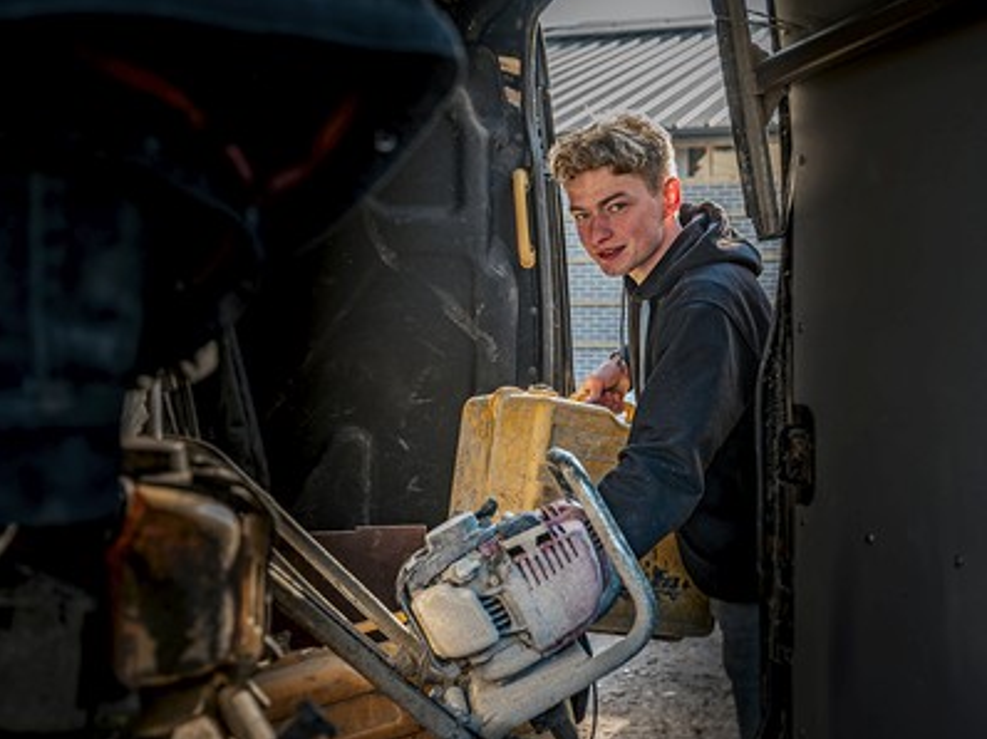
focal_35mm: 47
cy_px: 373
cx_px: 590
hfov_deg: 40.3
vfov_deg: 30.8
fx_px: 1339
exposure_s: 1/250
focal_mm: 38
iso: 100
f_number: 4
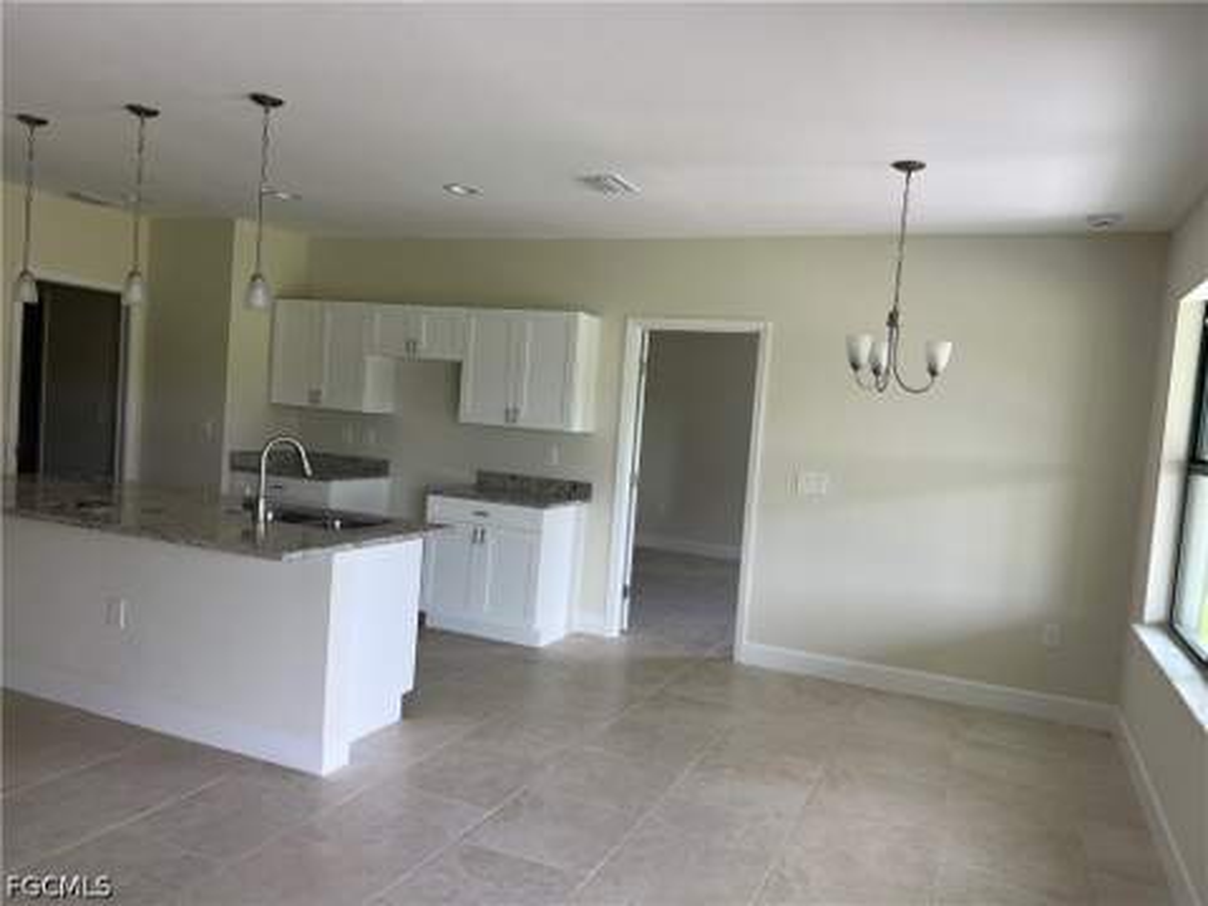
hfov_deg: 67.3
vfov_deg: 53.1
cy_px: 453
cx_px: 604
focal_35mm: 26
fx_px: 907
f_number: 1.5
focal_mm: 5.7
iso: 50
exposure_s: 1/121
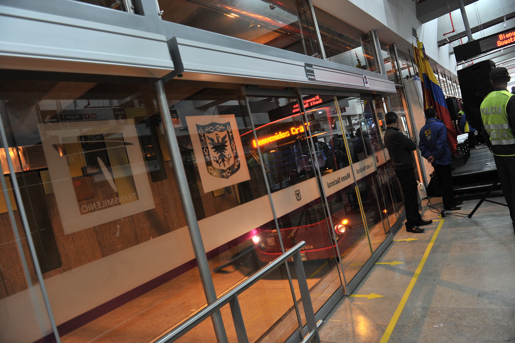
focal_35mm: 24
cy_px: 172
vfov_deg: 53.1
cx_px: 258
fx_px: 343
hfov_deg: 73.8
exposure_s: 1/80
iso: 1250
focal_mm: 24
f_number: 4
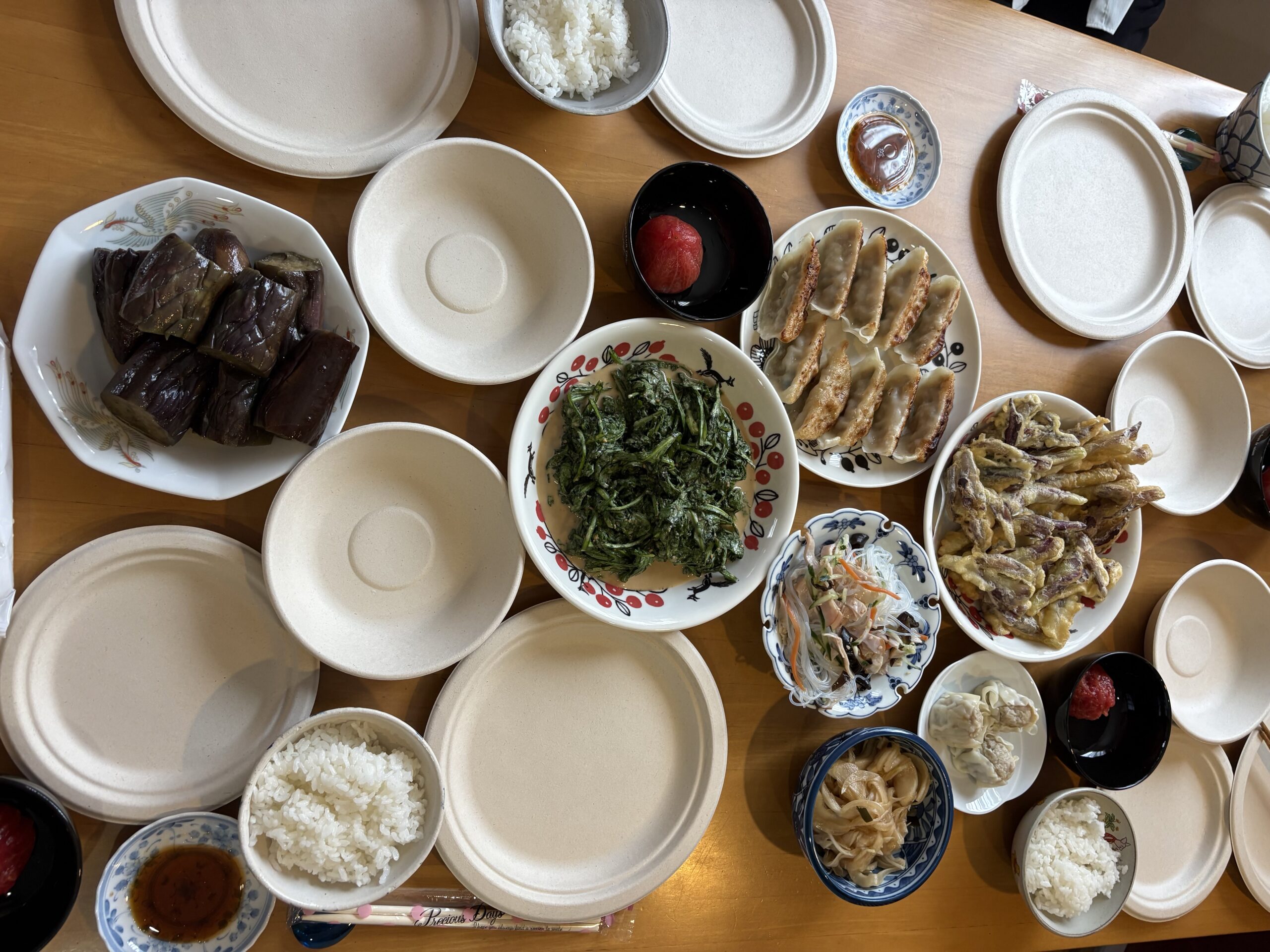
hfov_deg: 67.3
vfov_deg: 53.1
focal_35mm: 26
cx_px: 635
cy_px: 476
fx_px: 954
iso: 100
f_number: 1.6
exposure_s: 1/100
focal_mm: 5.96
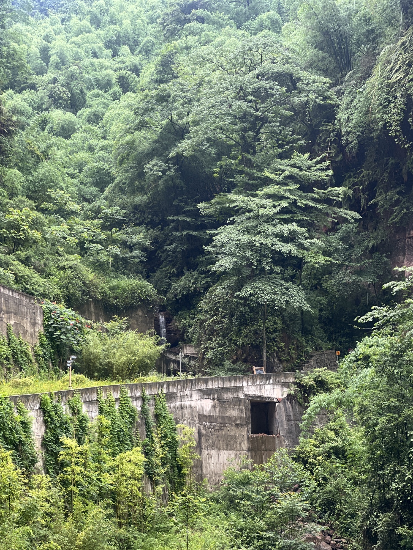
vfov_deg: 25.3
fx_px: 1225
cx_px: 206
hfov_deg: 19.1
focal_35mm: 77
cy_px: 275
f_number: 2.8
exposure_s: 1/121
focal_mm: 9
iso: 64
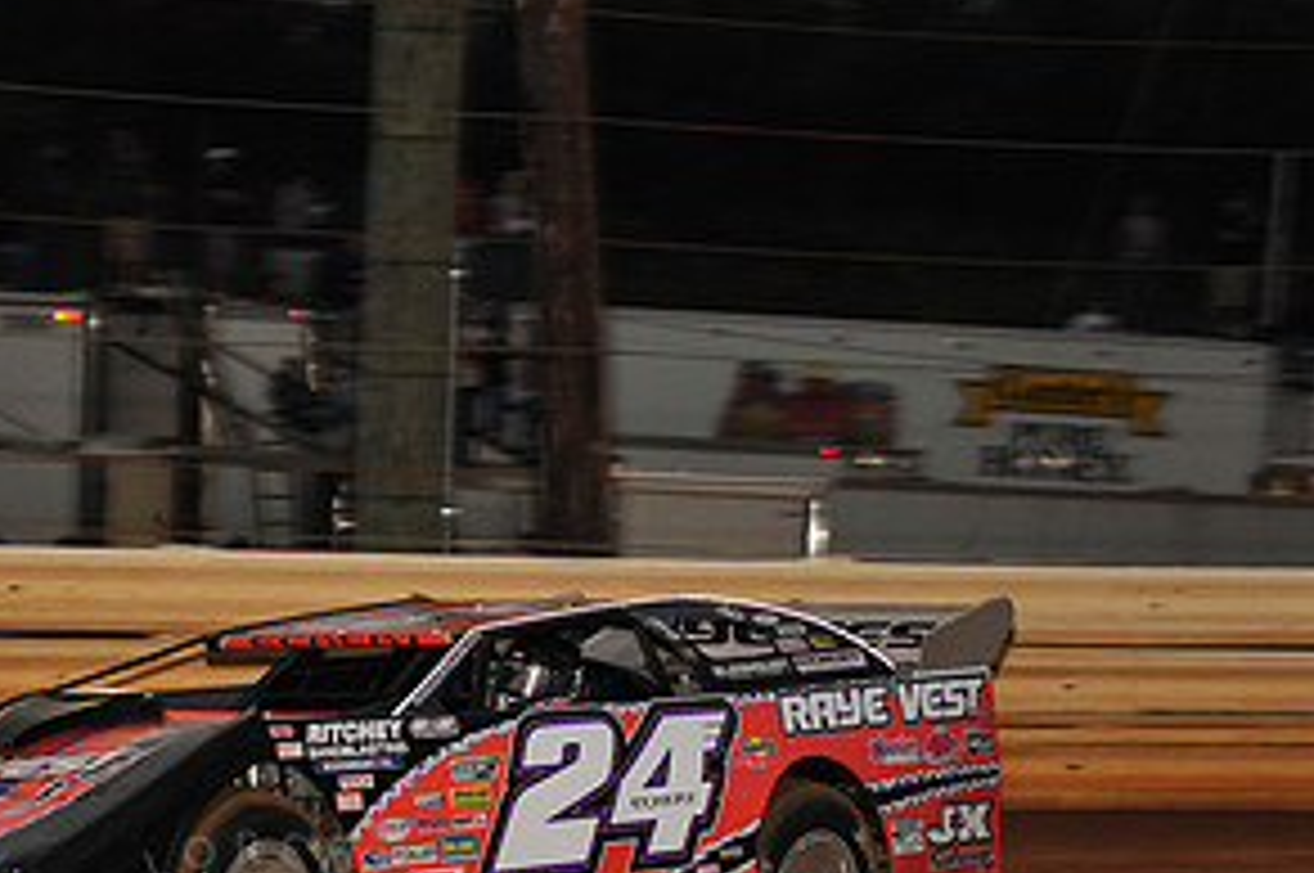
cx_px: 248
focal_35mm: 268
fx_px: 9771
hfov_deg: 7.7
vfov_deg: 5.1
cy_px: 688
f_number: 6.3
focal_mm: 135
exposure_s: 1/320
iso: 800
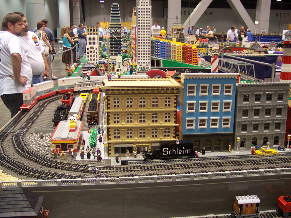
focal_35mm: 38
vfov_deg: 37.7
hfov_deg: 49.0
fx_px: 319
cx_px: 146
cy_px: 109
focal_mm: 8
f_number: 2.8
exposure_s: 1/30
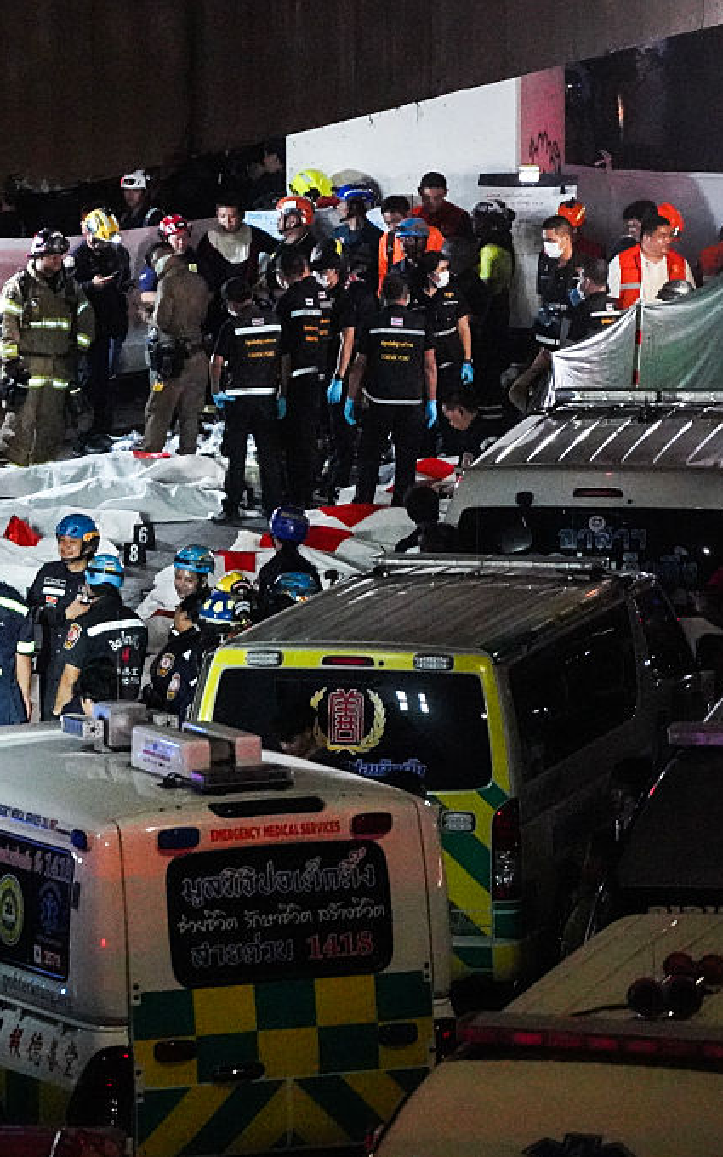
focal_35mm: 307
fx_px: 9679
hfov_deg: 4.3
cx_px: -44
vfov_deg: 6.8
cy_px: 579
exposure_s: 1/4000
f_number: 4
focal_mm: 200
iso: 32000
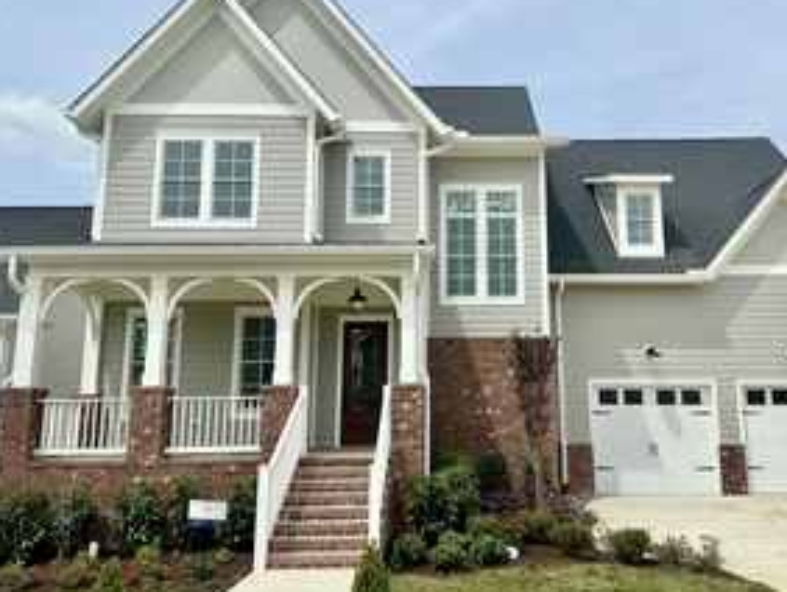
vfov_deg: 41.8
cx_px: 458
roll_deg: -0.2
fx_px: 774
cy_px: 268
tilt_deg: +11.6
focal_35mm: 34
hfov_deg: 53.7
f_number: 1.78
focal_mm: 6.86
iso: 80
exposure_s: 1/7042
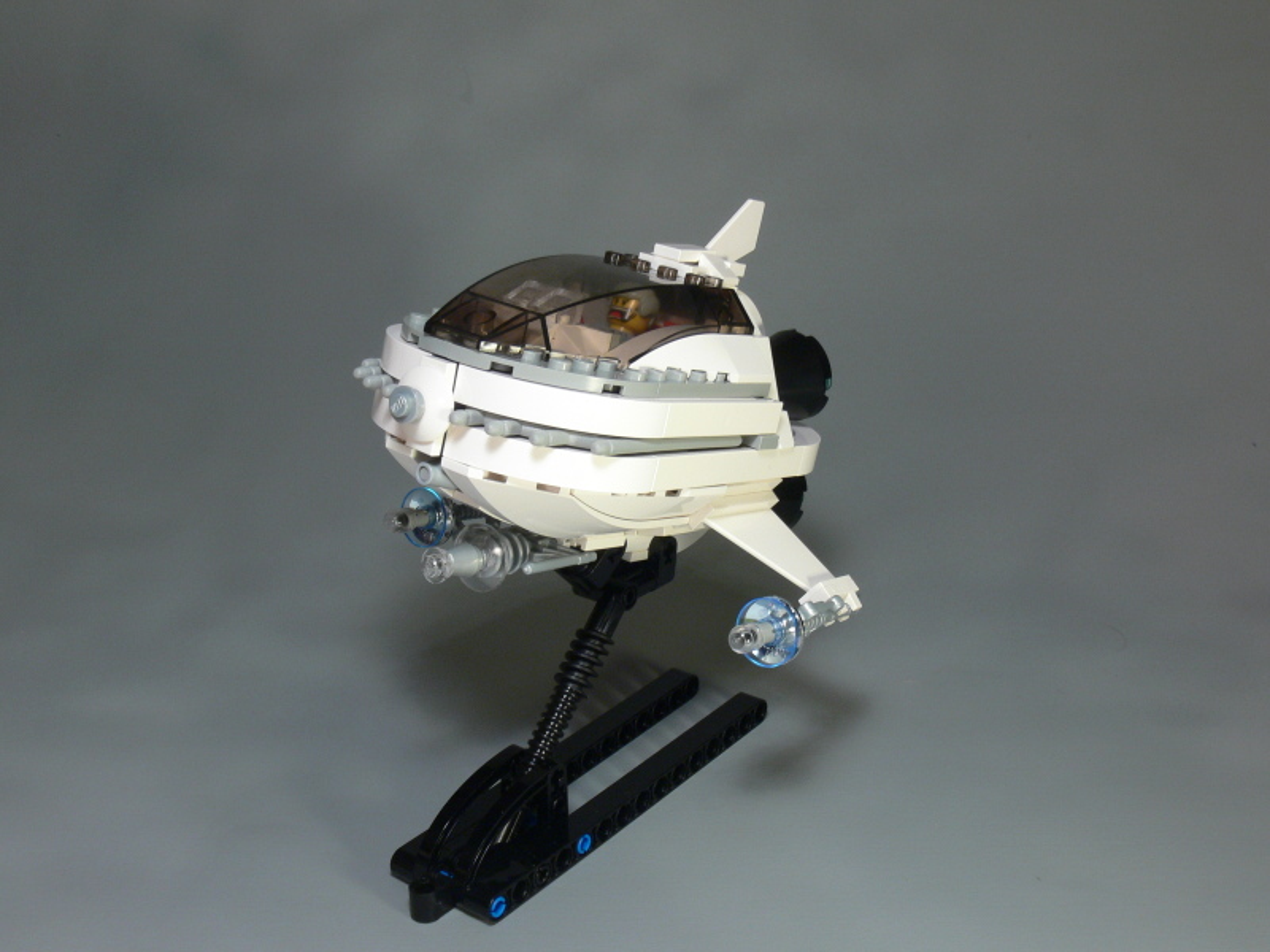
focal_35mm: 43
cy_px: 476
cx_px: 635
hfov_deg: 43.9
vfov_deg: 33.6
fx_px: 1578
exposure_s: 1/3.2
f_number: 7.1
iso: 80
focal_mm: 9.1
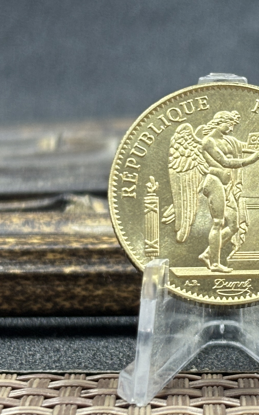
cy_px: 200
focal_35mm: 104
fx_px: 1174
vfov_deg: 20.0
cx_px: 226
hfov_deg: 12.5
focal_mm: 5.96
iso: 80
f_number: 1.6
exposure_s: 1/50
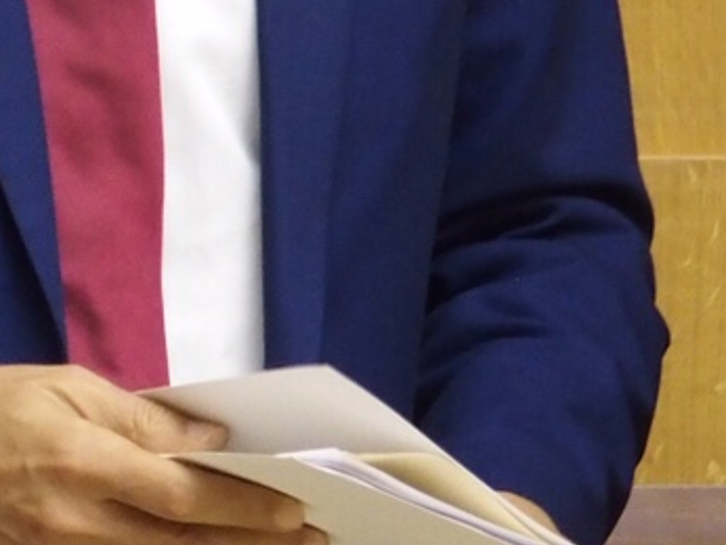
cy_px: -15
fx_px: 23275
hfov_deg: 1.8
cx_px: -311
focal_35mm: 1109
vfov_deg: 1.3
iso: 800
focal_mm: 64.3
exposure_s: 1/100
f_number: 2.8
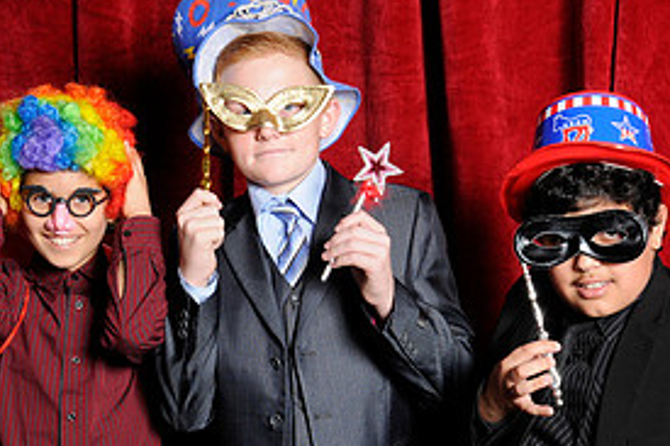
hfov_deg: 25.5
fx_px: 1470
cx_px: 229
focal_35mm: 79
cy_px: 260
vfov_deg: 17.2
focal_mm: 25
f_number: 8
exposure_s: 1/60
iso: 400
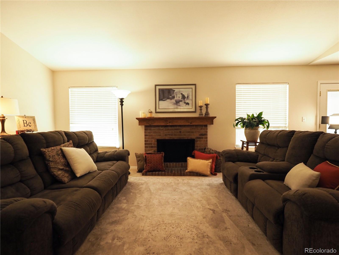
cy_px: 128
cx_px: 170
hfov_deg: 94.5
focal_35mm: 16
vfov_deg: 78.1
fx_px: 157
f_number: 3.2
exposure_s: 1/200
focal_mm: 8
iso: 800
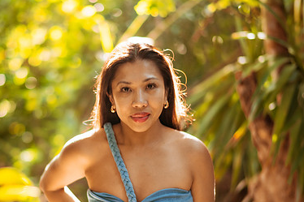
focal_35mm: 90
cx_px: 89
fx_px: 760
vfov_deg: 15.1
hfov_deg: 22.5
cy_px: 147
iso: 100
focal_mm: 58
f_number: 1.4
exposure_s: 1/160
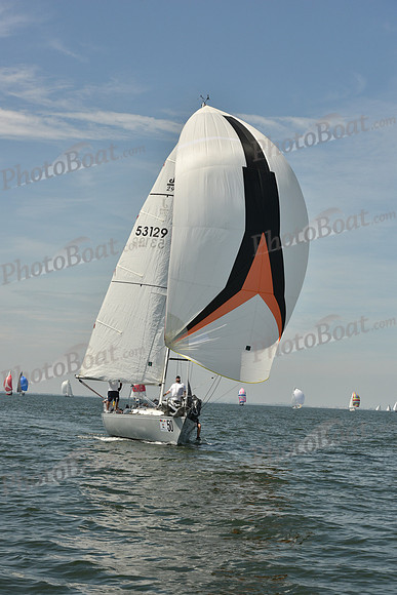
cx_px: 198
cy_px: 298
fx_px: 1686
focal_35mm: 102
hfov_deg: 13.4
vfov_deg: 20.0
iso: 320
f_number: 10
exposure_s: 1/1250
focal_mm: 102
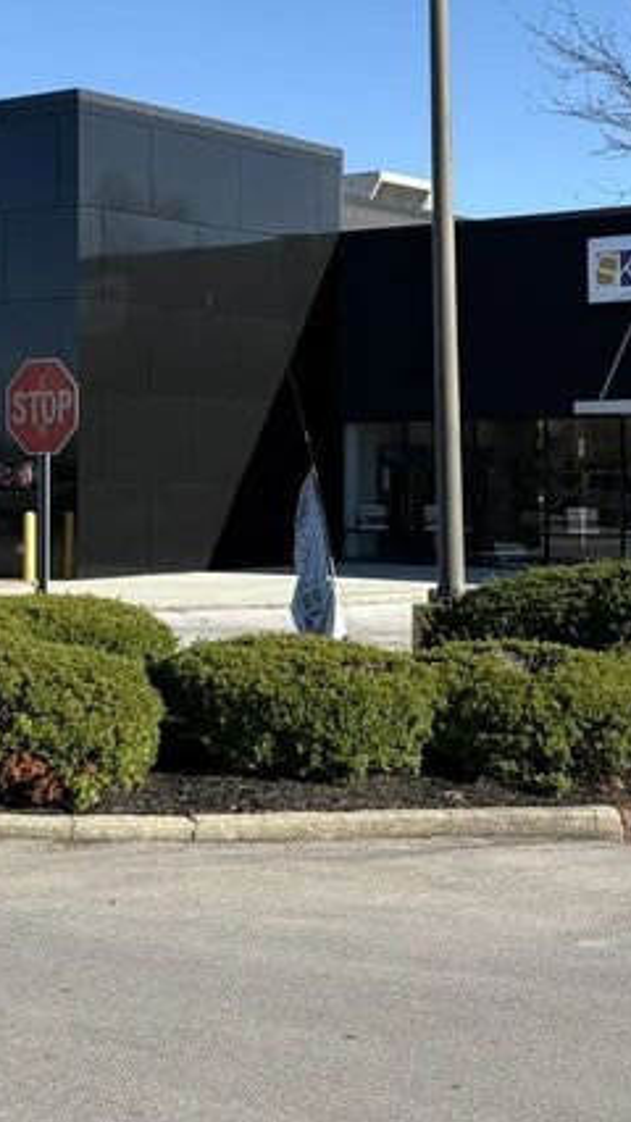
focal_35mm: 68
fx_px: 2024
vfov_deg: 30.8
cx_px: 347
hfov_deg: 17.7
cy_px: 368
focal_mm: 5.96
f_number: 1.6
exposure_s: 1/2451
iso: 50
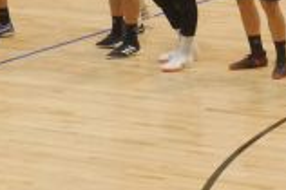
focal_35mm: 363
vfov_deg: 3.7
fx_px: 2881
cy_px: -257
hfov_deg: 5.6
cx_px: -188
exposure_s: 1/60
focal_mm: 30
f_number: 5.4
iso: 2000
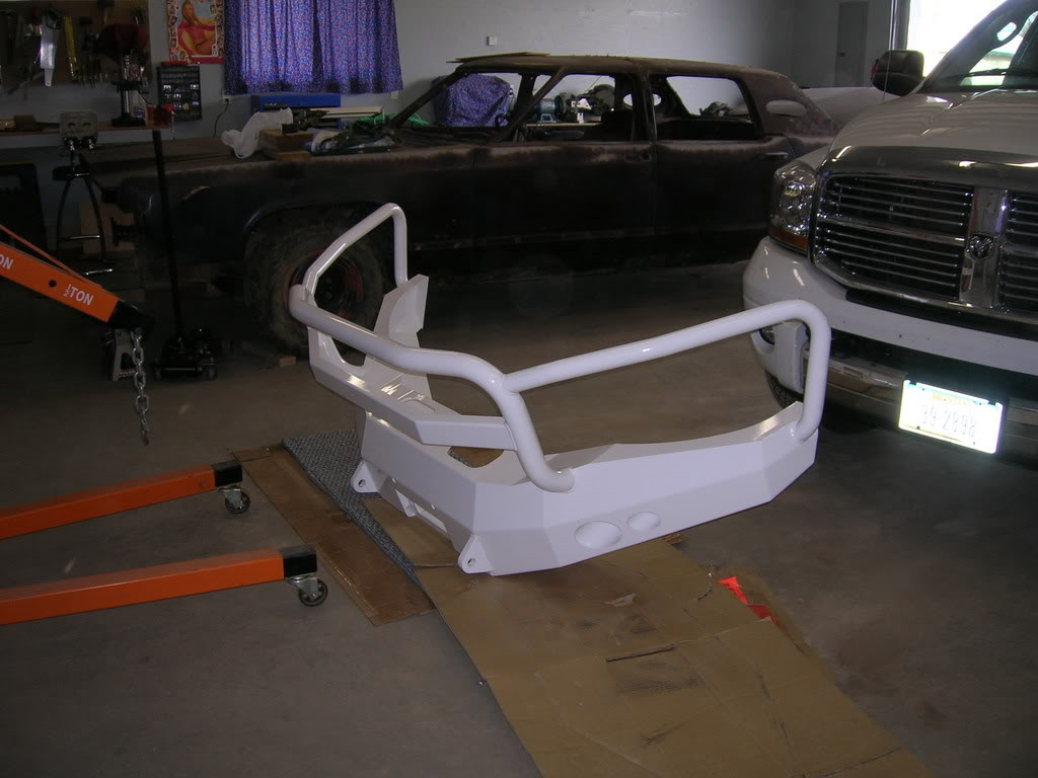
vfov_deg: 41.8
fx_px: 1020
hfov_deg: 54.0
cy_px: 389
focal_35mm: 34
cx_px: 519
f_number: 2.9
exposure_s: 1/60.1
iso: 50
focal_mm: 5.7
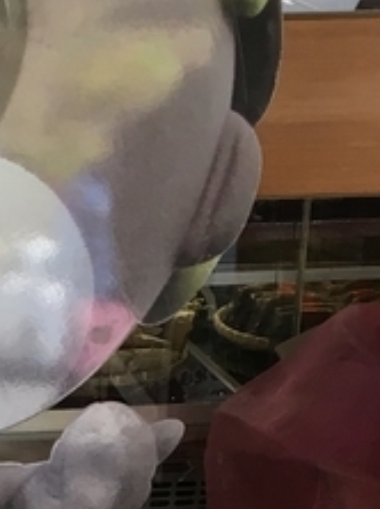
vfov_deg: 14.5
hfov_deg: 10.5
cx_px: -261
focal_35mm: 134
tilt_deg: -18.9
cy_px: 532
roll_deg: -0.3
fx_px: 1965
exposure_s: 1/40
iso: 32
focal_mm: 4.15
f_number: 2.2
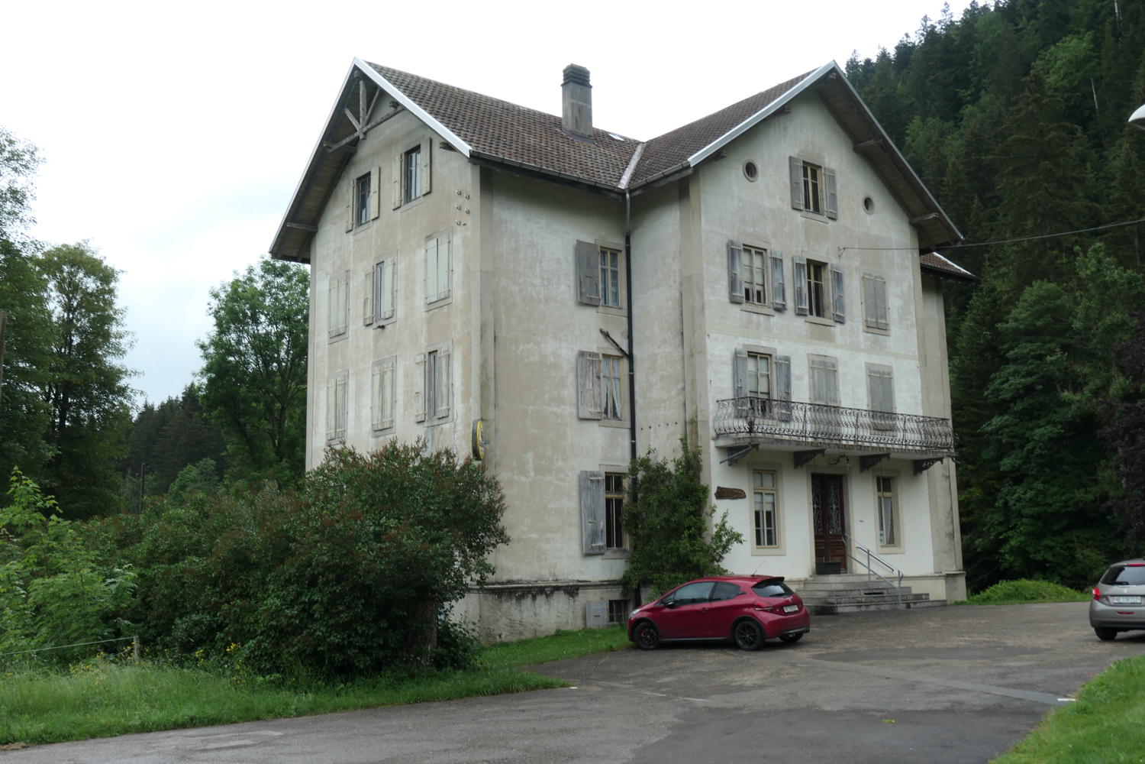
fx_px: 1145
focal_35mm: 36
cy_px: 382
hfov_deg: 53.1
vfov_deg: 36.9
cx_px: 572
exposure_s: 1/500
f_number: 3.7
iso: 200
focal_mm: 13.1
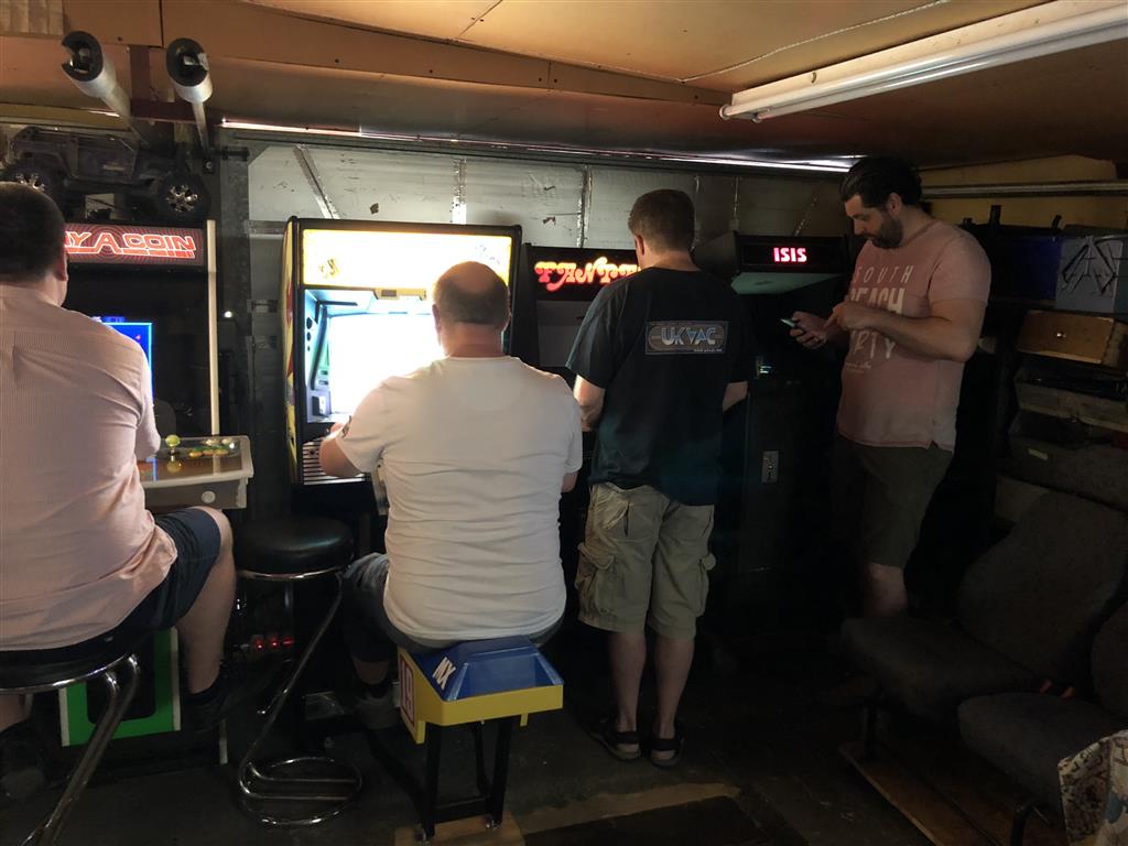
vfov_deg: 49.7
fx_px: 912
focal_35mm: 28
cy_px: 423
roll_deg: -1.2
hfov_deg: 63.4
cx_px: 564
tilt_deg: -8.7
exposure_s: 1/4
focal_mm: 3.99
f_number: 1.8
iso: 100
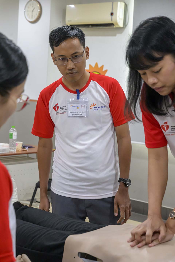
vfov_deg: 28.8
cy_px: 131
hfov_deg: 19.5
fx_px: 510
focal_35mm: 70
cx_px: 88
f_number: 7.1
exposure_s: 1/250
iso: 7200
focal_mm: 70
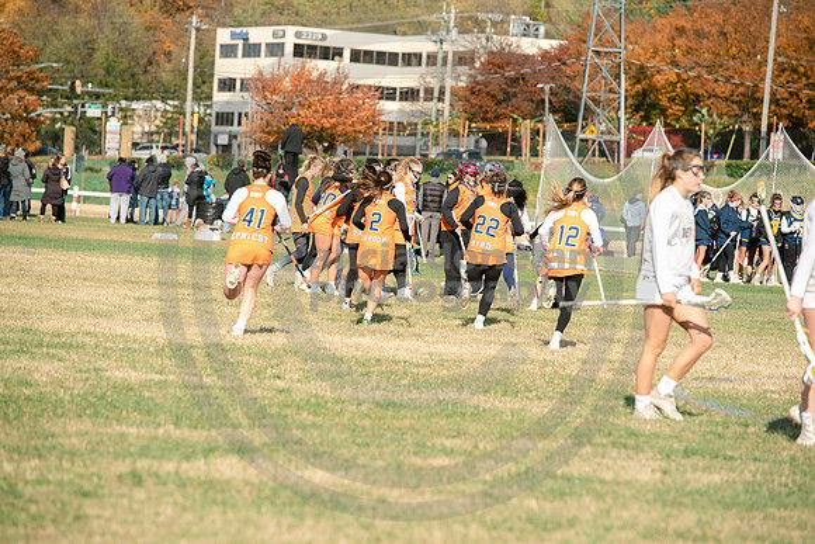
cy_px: 272
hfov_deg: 10.3
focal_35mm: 200
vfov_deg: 6.9
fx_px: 4529
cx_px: 408
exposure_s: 1/1600
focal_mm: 200
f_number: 5
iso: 250
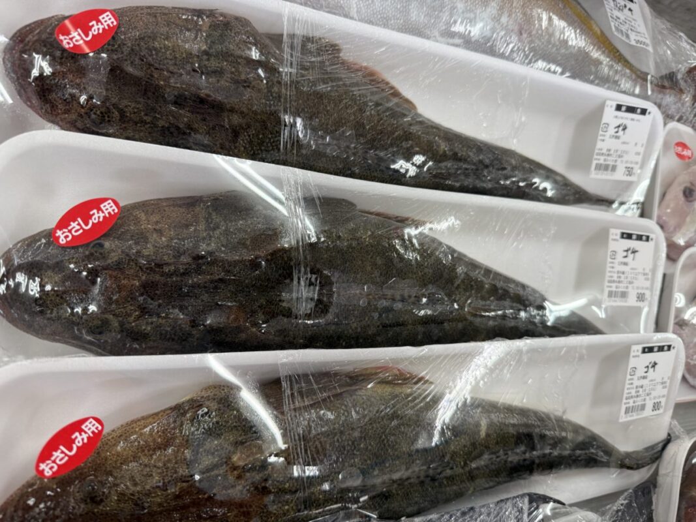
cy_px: 261
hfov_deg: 71.6
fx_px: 482
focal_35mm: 24
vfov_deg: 56.8
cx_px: 348
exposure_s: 1/120
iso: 160
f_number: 1.78
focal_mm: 6.76
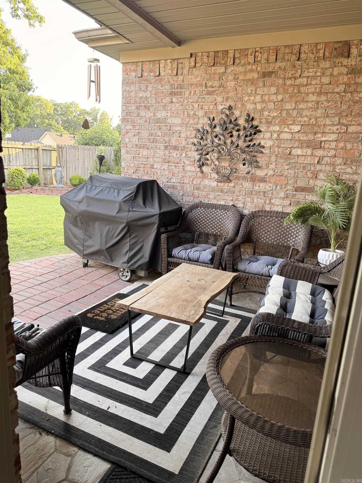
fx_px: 335
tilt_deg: -12.5
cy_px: 242
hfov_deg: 56.8
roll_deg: -3.6
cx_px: 181
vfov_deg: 71.6
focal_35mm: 24
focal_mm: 6.76
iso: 125
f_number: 1.78
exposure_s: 1/121
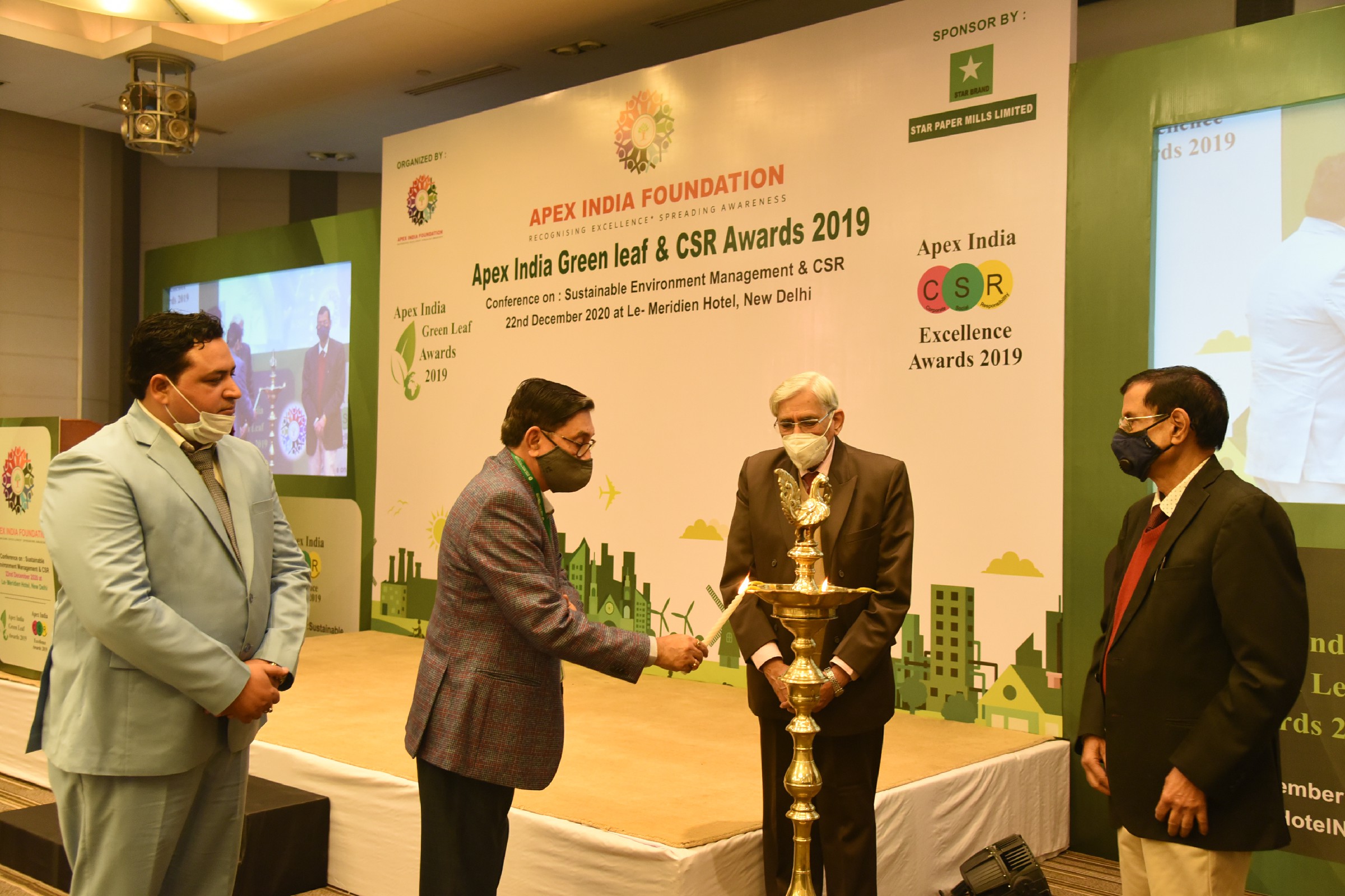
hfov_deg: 50.7
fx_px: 1420
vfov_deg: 35.1
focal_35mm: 38
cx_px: 672
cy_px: 448
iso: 2500
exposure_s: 1/60
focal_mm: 38
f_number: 4.5
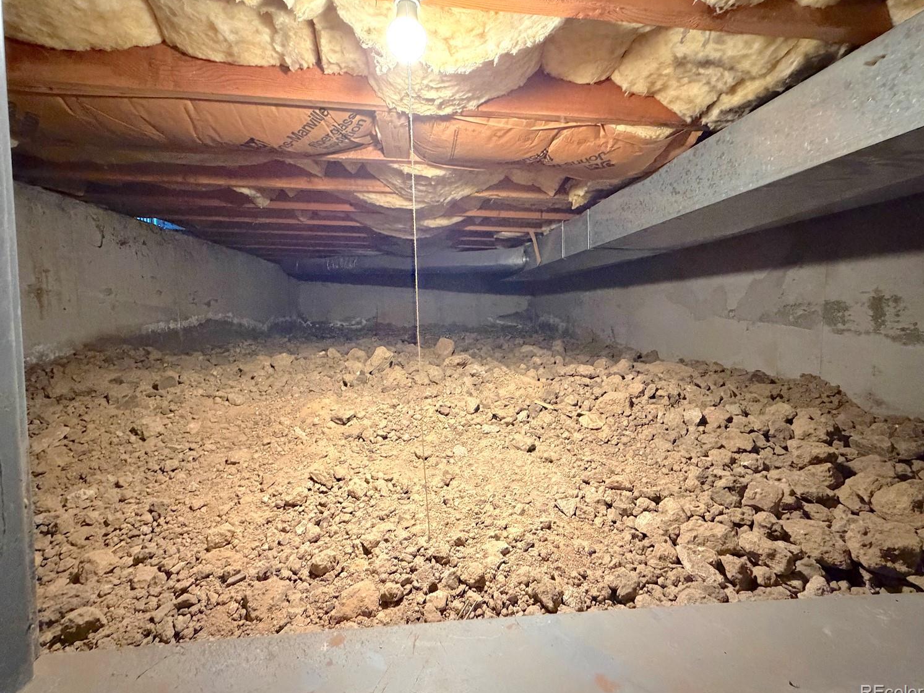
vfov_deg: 81.7
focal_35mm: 15
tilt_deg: -4.3
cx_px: 465
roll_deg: -1.2
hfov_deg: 98.2
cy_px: 334
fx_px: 400
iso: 1250
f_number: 2.2
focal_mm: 2.22
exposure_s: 1/40
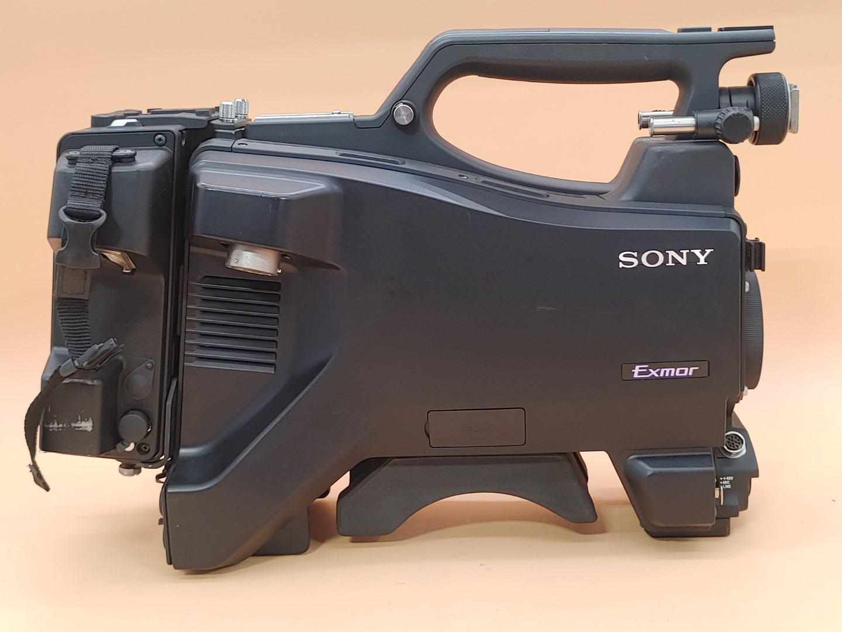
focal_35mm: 52
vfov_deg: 28.0
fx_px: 1265
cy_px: 316
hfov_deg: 36.8
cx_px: 421
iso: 100
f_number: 1.8
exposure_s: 1/45
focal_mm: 4.36
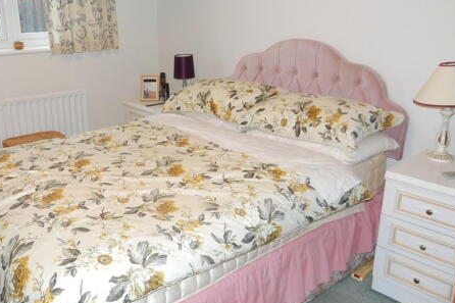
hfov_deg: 55.2
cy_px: 149
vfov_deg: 38.9
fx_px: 430
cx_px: 170
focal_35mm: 34
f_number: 3.7
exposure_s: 1/30
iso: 250
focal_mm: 4.5
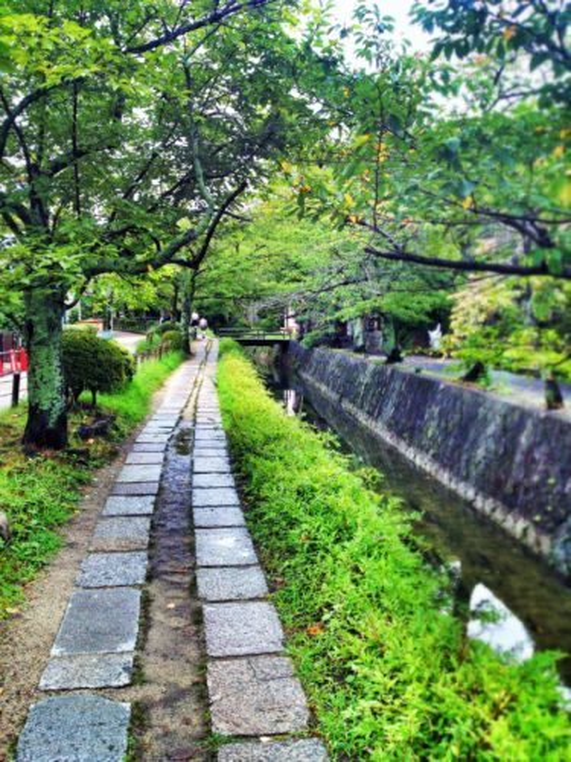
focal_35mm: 35
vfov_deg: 52.6
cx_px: 286
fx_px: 770
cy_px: 381
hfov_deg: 40.7
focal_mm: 4.28
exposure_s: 1/290
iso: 50
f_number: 2.4
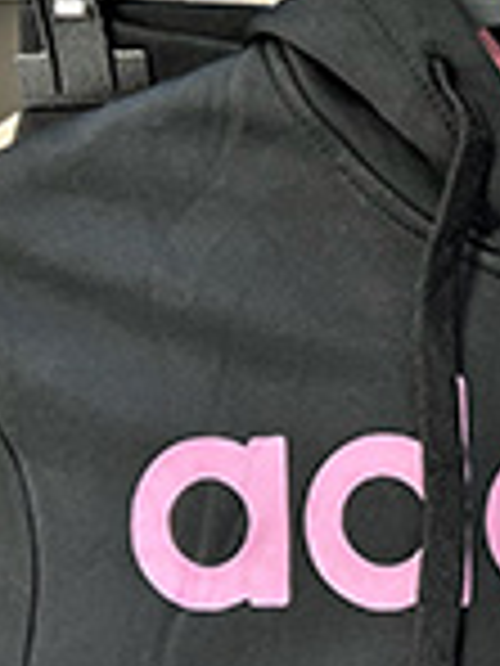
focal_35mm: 79
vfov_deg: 24.3
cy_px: 549
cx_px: 599
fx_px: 1521
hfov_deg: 17.8
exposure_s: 1/50
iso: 125
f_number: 1.5
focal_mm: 5.7
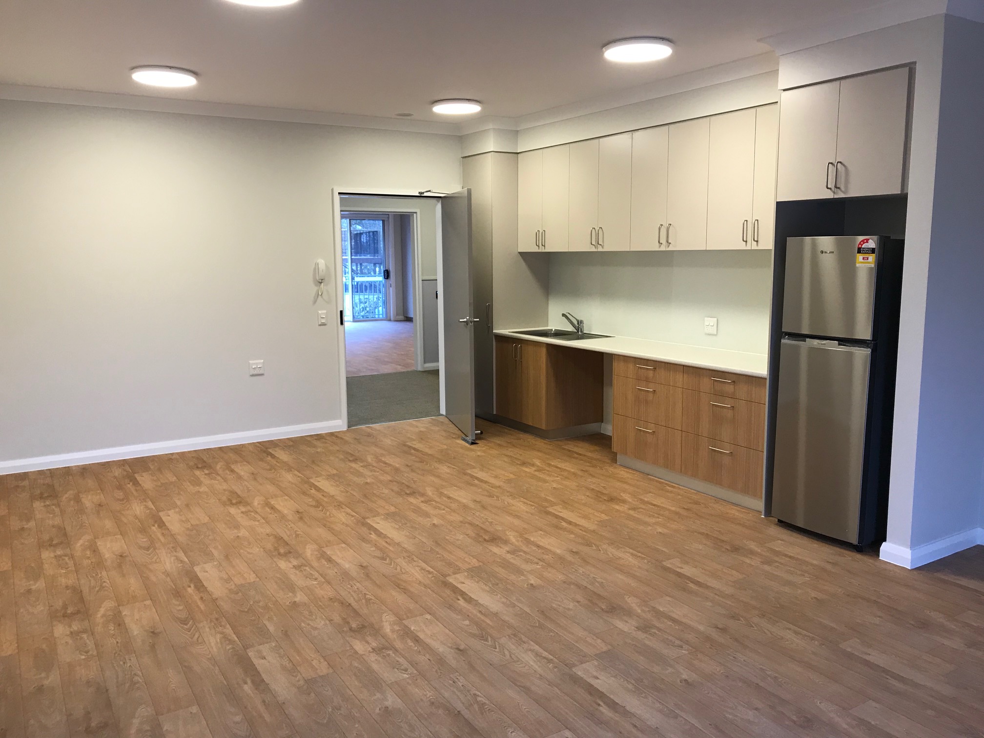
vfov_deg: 49.7
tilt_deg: -6.8
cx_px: 492
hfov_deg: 63.4
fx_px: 796
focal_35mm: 28
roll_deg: +0.6
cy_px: 369
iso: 25
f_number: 1.8
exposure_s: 1/33
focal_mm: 3.99
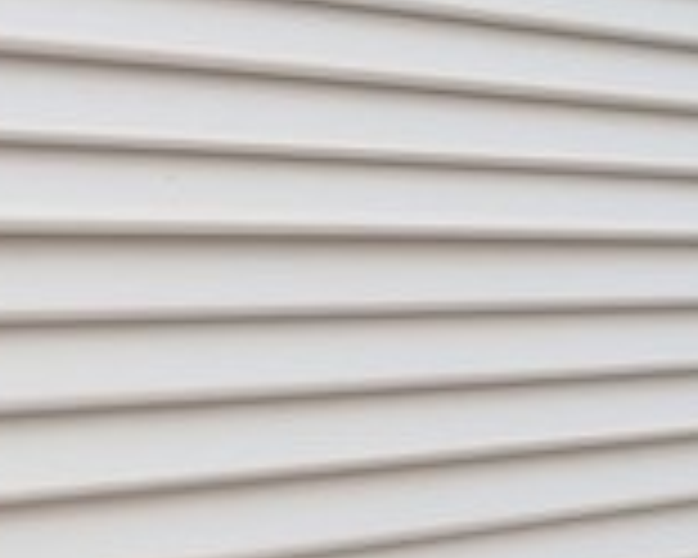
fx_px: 1797
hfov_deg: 17.9
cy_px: 304
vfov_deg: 17.7
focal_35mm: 87
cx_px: 1229
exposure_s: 1/20
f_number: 10
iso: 500
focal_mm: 14
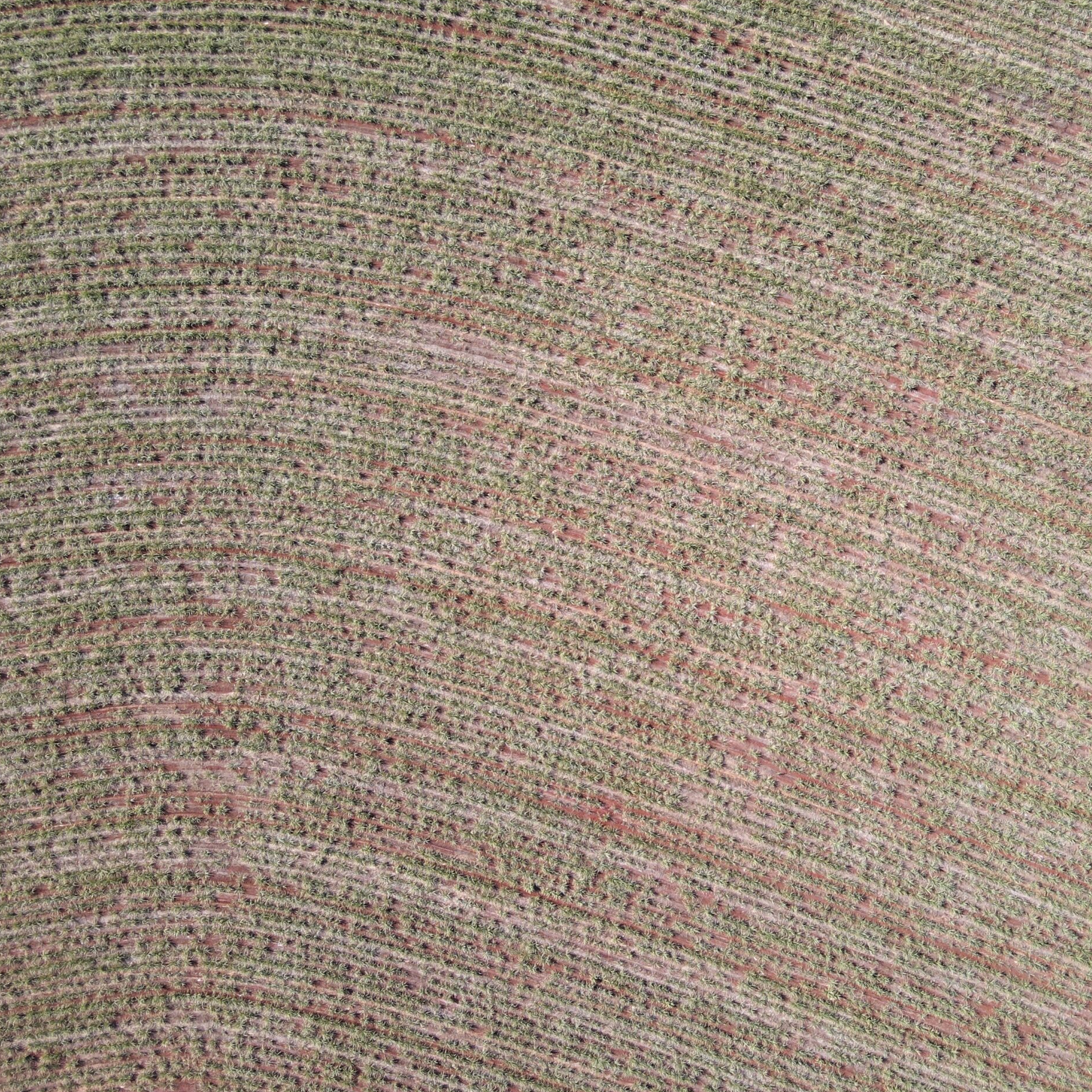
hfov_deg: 54.9
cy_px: 535
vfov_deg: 55.6
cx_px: 688
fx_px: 1035
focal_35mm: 29
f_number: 2.8
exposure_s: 1/320
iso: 100
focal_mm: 4.5
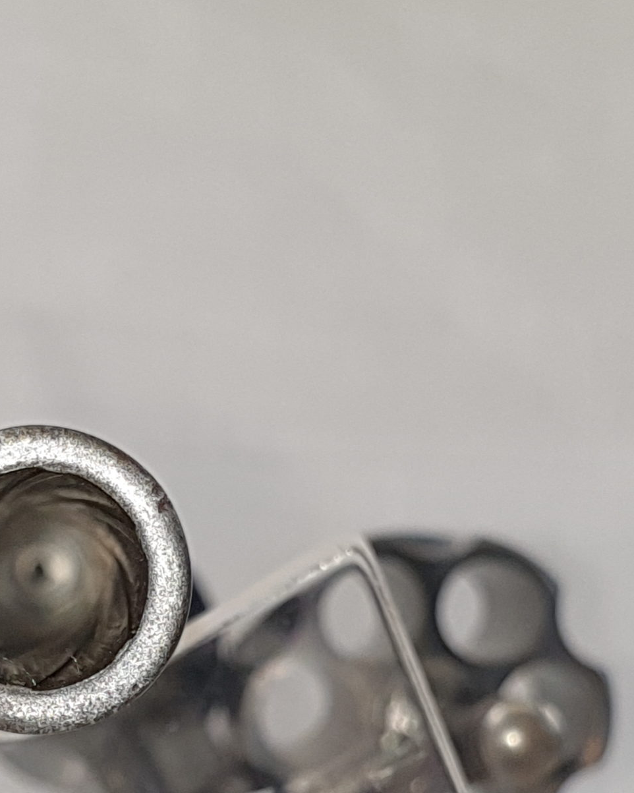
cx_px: 150
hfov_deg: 27.7
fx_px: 1267
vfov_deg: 33.2
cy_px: 688
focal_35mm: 54
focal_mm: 4.3
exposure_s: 1/100
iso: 100
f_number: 2.4
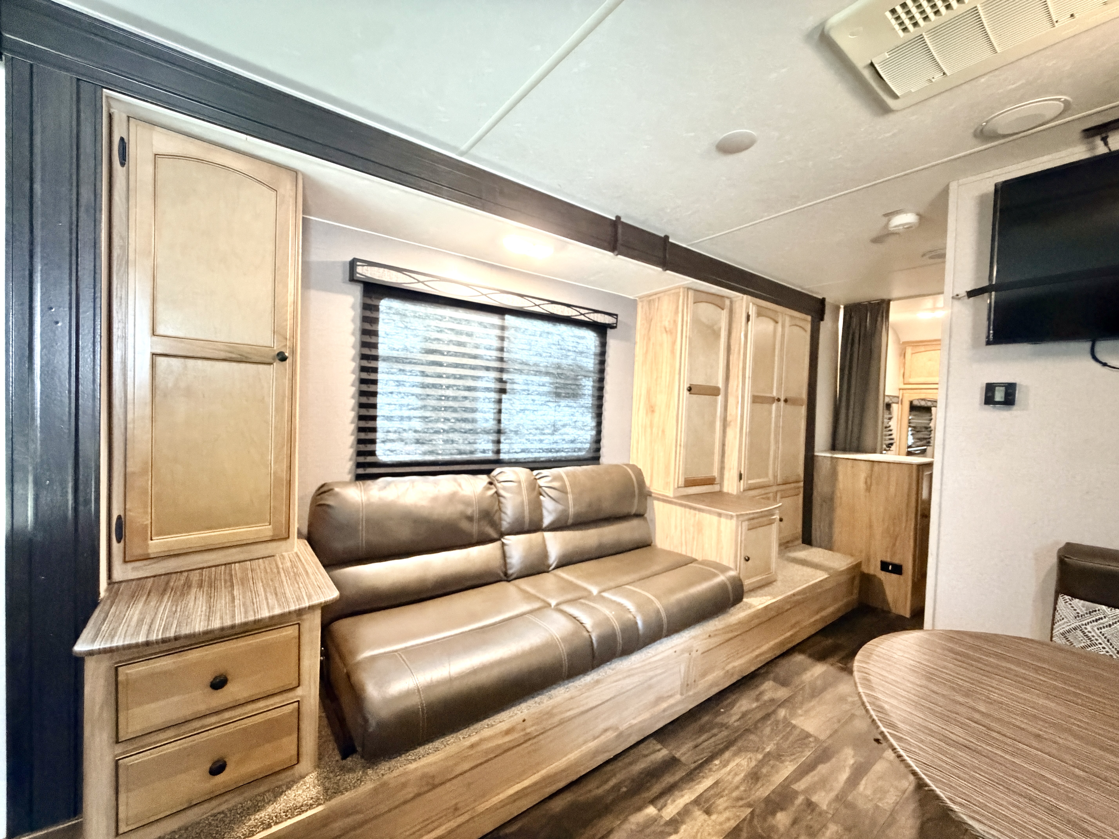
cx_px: 560
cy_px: 420
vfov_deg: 85.7
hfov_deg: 102.1
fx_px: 453
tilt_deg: -4.4
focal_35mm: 14
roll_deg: -1.6
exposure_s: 1/30
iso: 2000
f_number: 2.2
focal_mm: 2.22
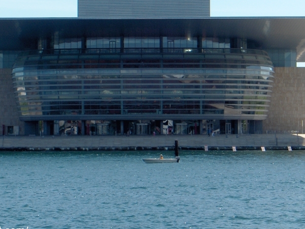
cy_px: 53
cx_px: 142
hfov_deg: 11.8
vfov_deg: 8.9
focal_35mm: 167
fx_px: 1473
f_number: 7.5
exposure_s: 1/183
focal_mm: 20.8
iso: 106
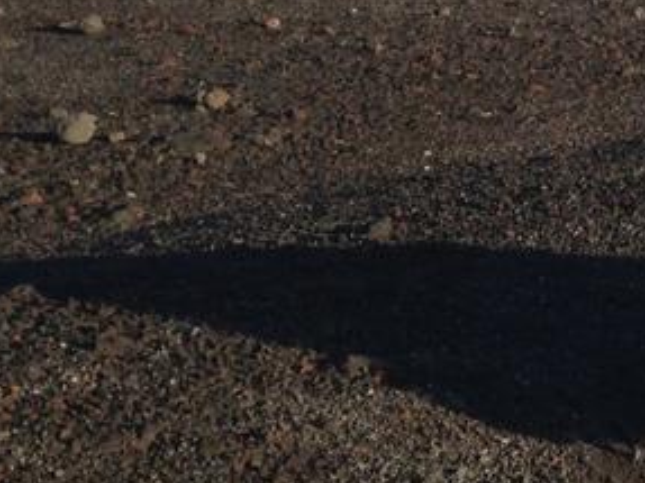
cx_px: 1108
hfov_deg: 13.1
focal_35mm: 138
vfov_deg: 10.5
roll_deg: +1.3
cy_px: -151
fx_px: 2570
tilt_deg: -1.5
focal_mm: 4.12
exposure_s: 1/531
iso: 50
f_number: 2.4
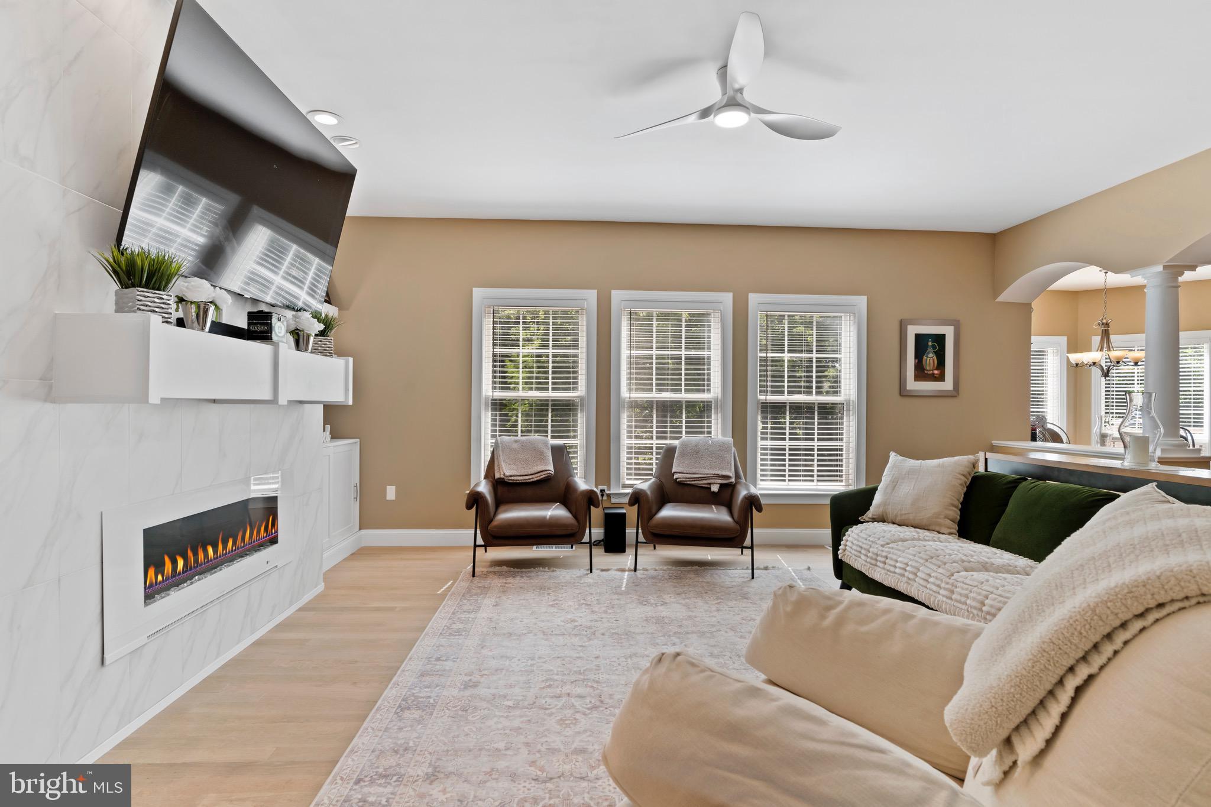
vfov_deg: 67.4
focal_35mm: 18
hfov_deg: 90.0
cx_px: 606
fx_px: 605
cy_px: 404
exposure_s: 1/20
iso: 500
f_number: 8
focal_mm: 18
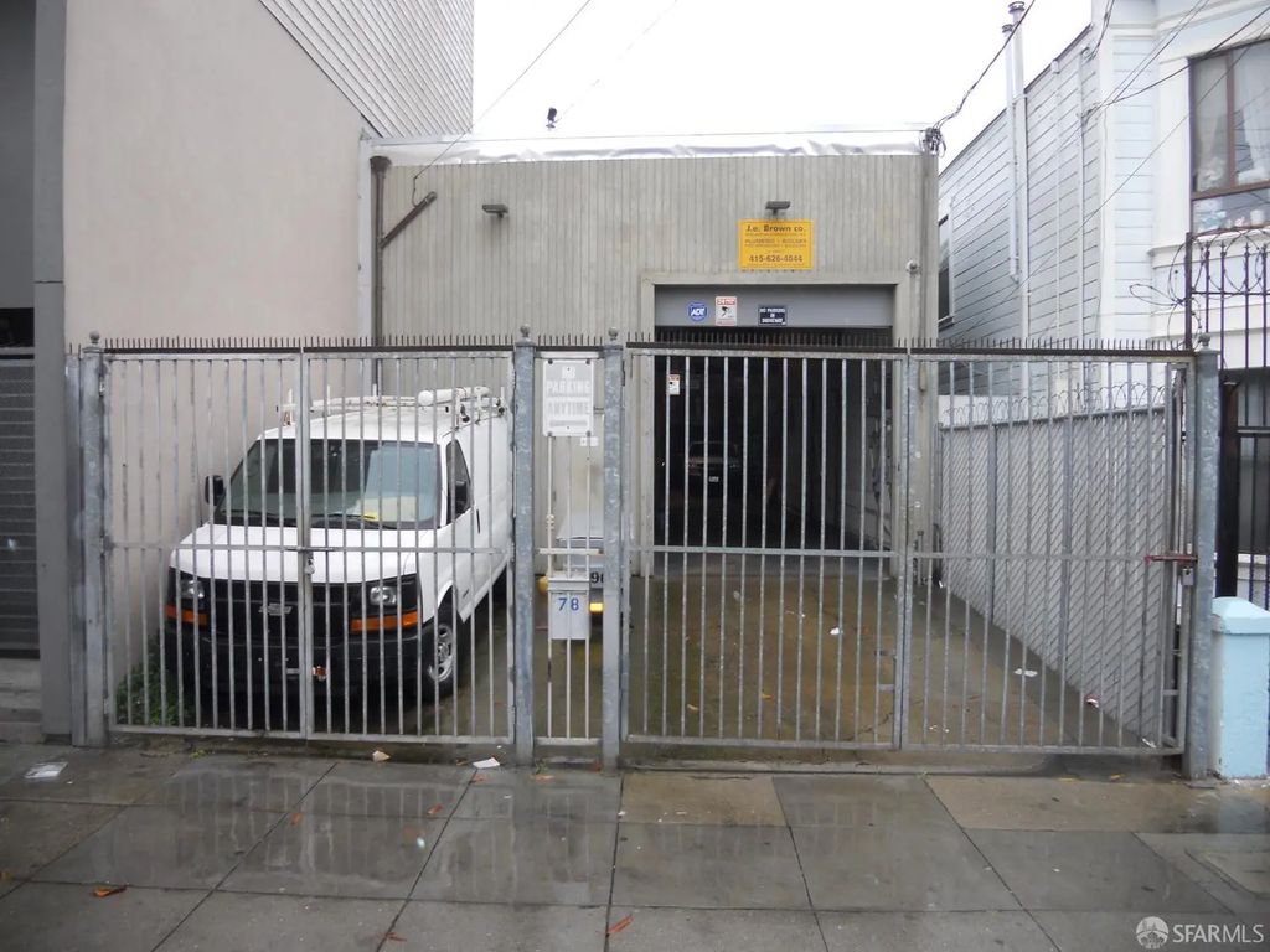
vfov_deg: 51.4
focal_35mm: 27
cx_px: 635
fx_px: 991
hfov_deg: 65.3
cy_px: 476
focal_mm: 4.9
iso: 80
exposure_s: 1/50
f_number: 3.2
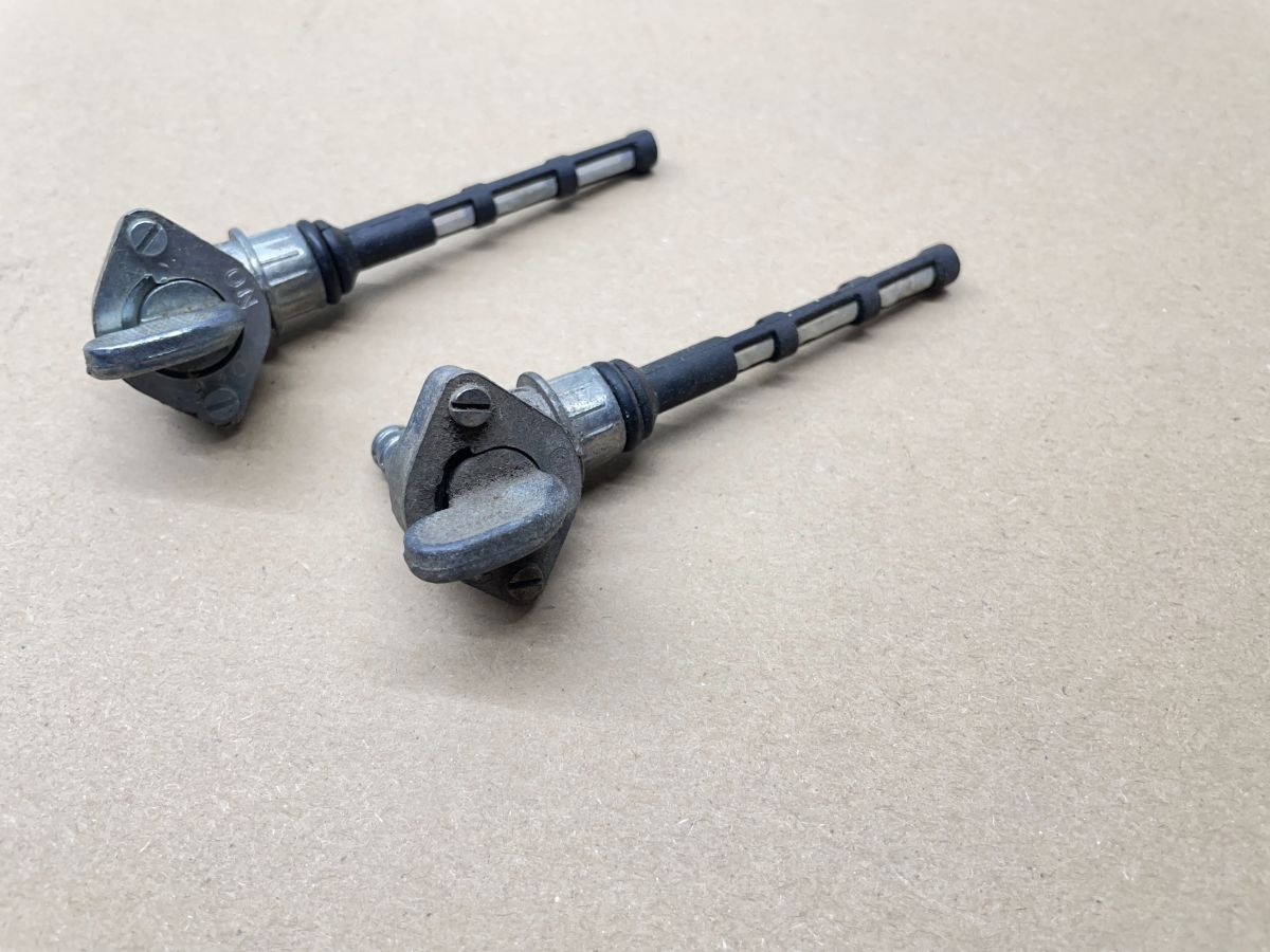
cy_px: 476
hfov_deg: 67.3
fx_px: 954
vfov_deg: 53.1
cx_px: 635
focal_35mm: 26
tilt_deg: -53.1
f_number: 1.6
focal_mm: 4.2
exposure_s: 1/100
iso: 80
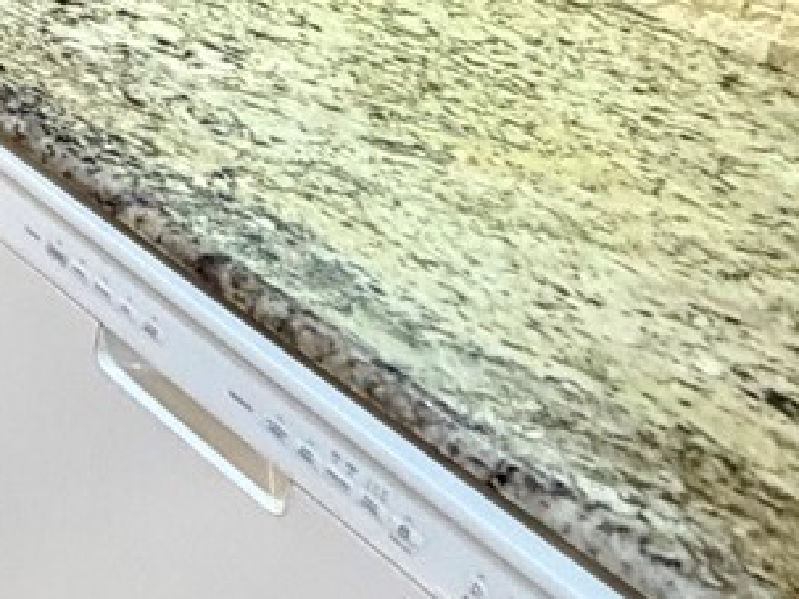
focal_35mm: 74
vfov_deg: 17.3
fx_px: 1707
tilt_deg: -20.7
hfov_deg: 18.4
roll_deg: -1.6
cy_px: -369
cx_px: -757
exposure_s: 1/60
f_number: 2.2
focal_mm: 2.22
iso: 250
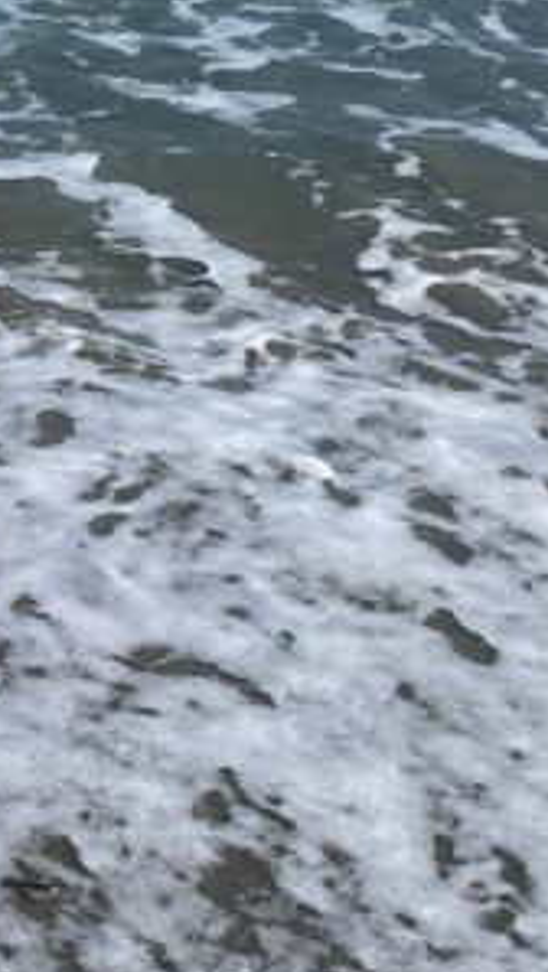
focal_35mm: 76
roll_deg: +1.1
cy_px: 117
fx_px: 1960
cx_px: -303
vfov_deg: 27.0
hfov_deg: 14.7
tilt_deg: -22.5
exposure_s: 1/5495
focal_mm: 4.25
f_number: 1.8
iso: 32
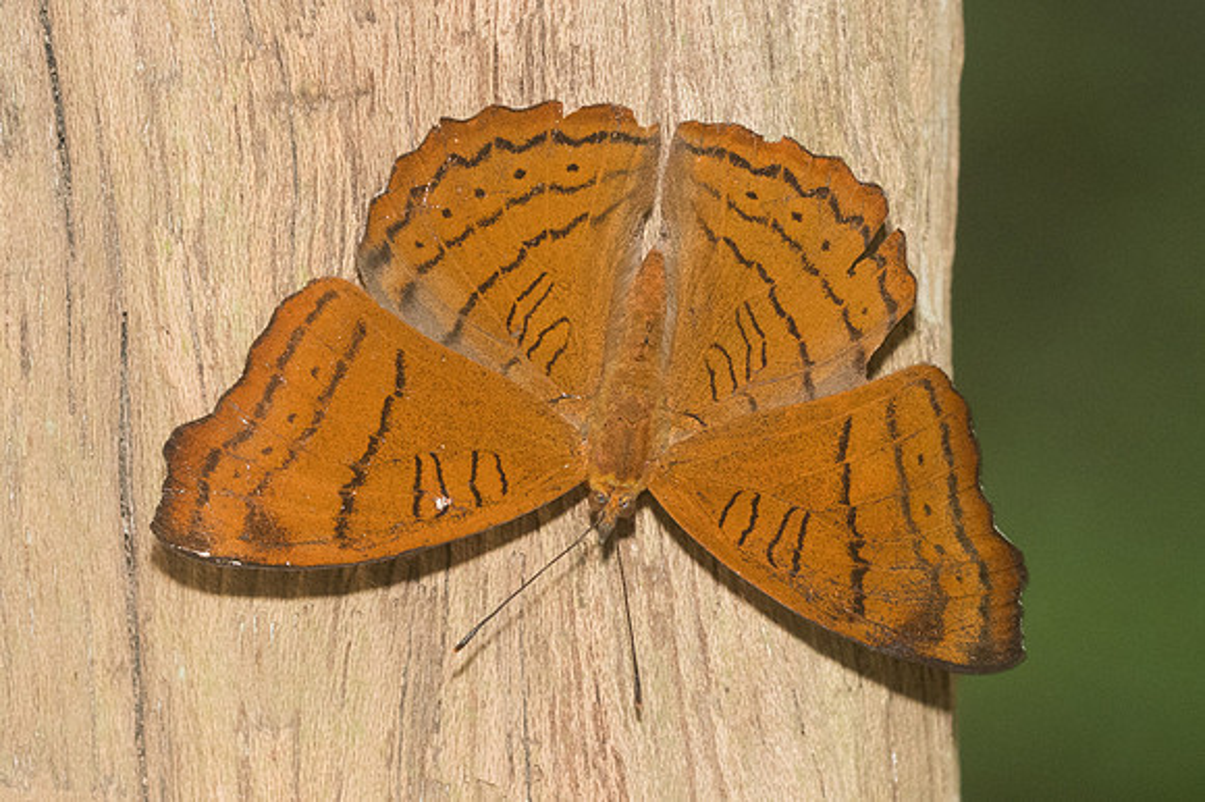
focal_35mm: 390
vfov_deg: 3.5
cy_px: 401
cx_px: 503
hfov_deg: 5.3
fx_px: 13033
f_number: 13
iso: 1000
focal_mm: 150
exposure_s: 1/250
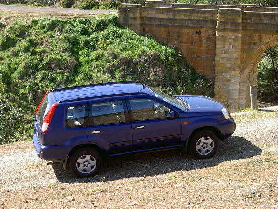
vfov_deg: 17.8
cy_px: 109
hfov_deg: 23.5
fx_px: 667
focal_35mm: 83
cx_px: 158
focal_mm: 14.2
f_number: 3.7
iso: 100
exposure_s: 1/286
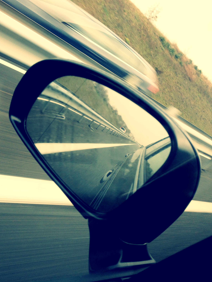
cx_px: 102
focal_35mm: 39
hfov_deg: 36.8
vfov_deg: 47.9
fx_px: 318
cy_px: 142
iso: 50
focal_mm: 4.28
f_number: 2.4
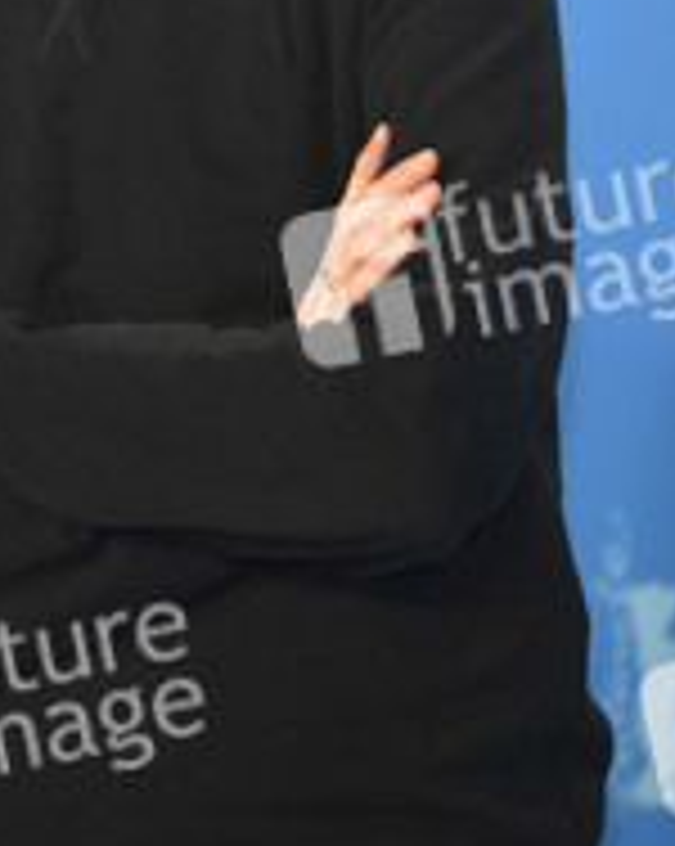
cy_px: 36
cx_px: 104
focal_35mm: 399
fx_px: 9980
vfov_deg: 4.8
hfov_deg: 3.9
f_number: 3.2
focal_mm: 200
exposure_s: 1/400
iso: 800
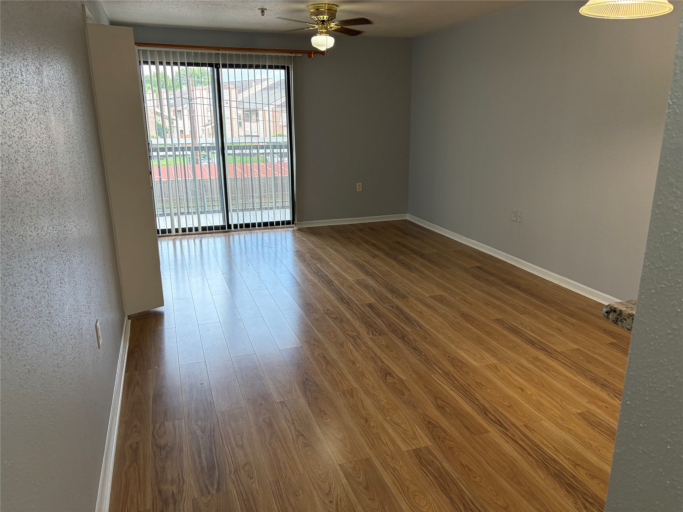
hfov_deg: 67.3
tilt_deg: -14.7
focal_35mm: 26
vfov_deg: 53.1
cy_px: 256
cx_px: 342
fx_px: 513
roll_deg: +1.2
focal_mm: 5.96
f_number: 1.6
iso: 80
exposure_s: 1/120
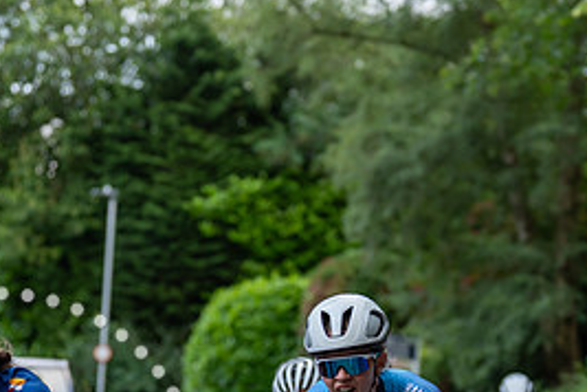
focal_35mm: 174
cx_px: 343
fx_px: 2837
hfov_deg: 11.8
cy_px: 382
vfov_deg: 7.9
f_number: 2.8
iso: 640
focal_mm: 80
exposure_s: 1/500
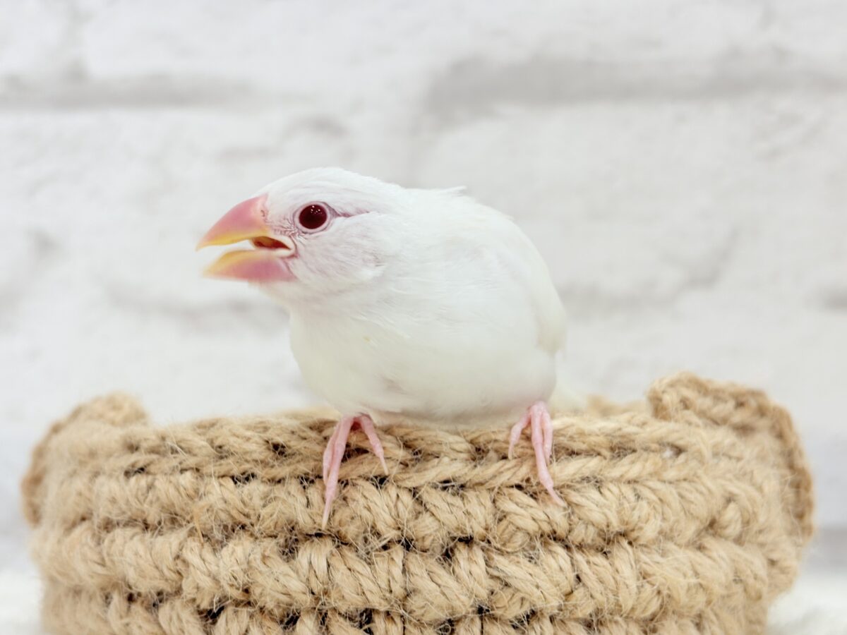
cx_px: 424
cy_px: 318
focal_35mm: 52
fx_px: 1272
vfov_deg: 28.0
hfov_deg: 36.8
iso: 32
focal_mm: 5.96
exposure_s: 1/50
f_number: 1.6
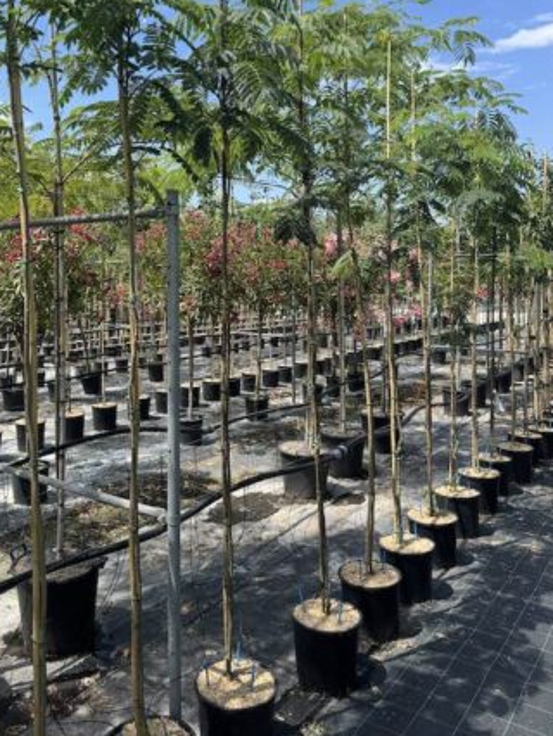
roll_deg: +1.5
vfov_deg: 59.3
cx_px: 214
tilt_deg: +0.4
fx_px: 638
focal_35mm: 30
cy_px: 286
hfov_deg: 46.5
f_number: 1.78
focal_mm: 6.76
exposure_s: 1/2506
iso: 80
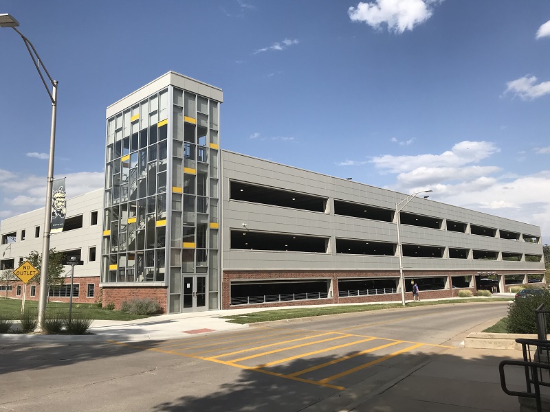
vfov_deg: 49.7
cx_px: 275
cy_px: 206
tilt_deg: +8.7
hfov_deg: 63.4
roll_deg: +0.7
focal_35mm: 28
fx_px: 445
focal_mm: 3.99
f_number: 1.8
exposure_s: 1/3195
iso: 20
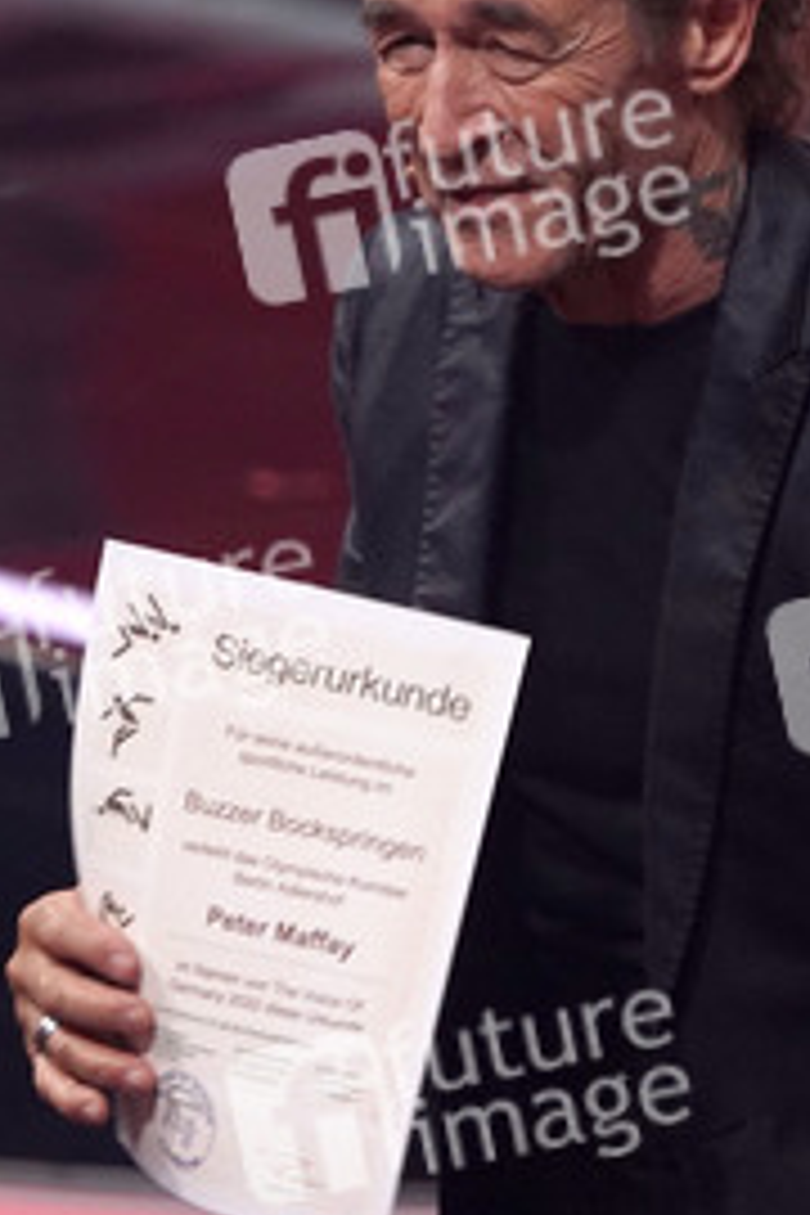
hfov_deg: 2.0
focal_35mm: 702
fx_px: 23691
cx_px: 590
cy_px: 423
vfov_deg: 2.9
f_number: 6.3
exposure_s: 1/160
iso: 4000
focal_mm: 474
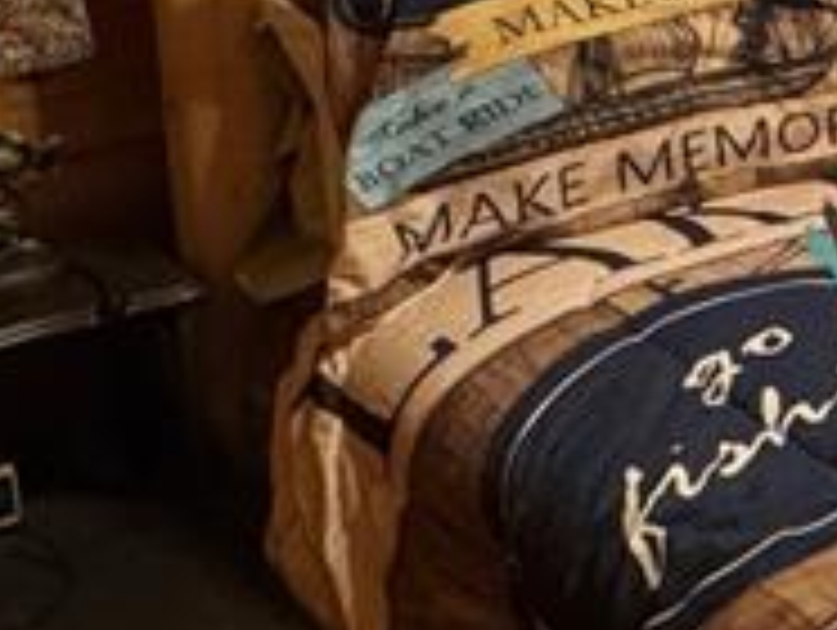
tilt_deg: -6.9
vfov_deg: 17.6
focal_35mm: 77
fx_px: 1864
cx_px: 1602
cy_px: -266
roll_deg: +0.3
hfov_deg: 18.4
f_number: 2.2
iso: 320
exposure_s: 1/60
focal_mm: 2.22
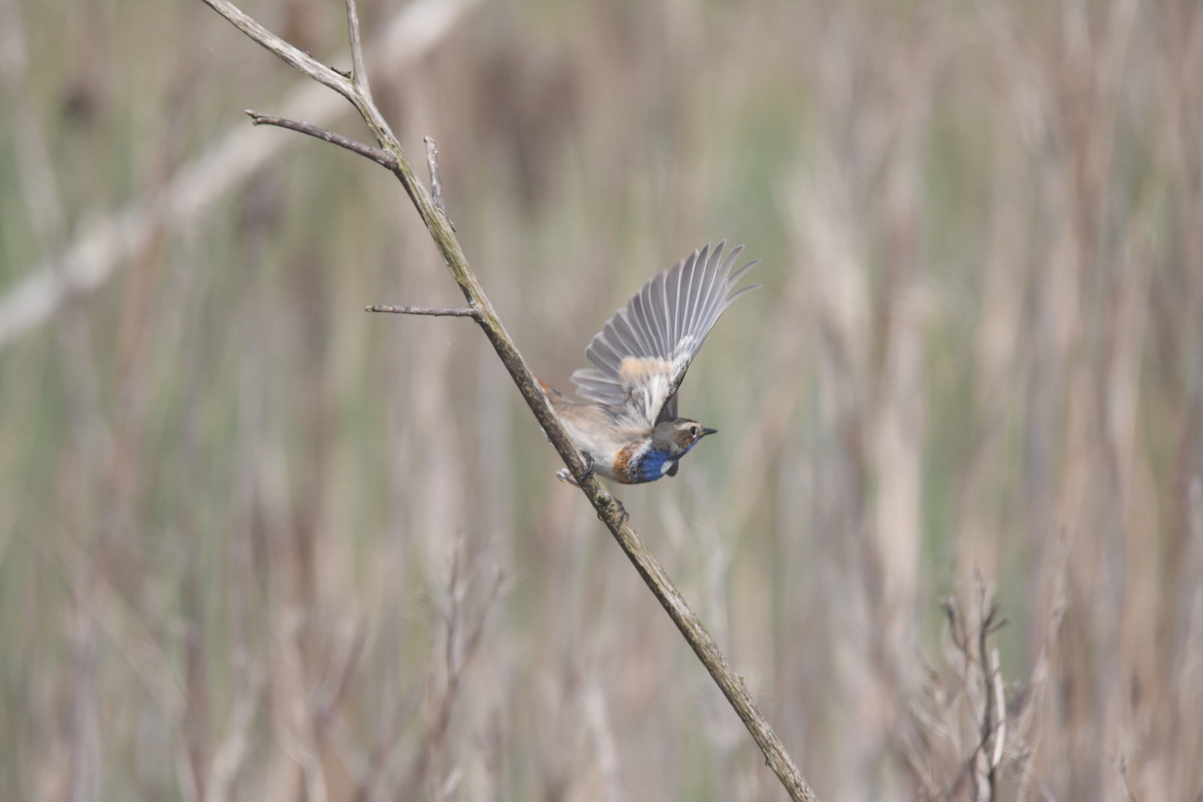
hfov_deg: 2.3
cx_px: 602
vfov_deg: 1.5
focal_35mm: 900
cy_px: 401
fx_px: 30070
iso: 500
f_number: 7.1
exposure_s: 1/1250
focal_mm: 600
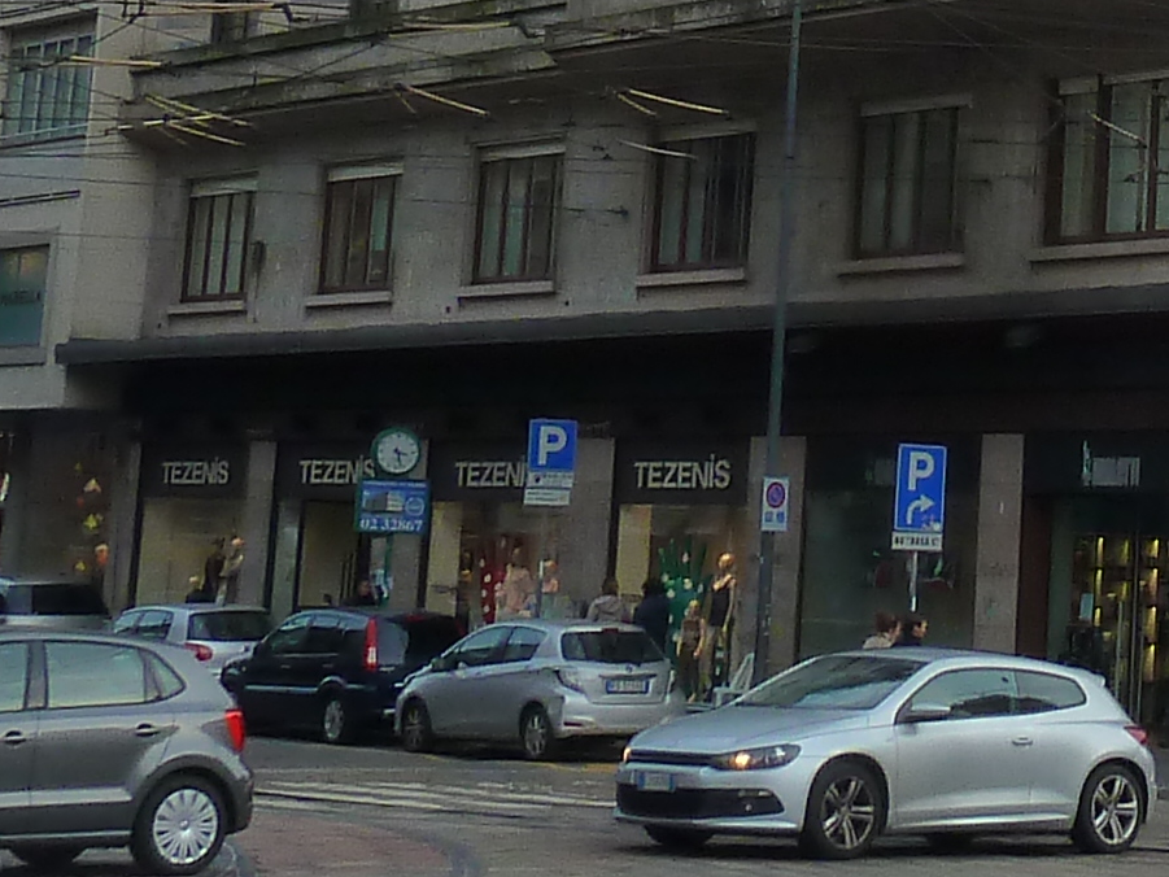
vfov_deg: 12.9
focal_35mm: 111
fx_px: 3749
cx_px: 1342
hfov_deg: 17.1
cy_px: -280
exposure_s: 1/100
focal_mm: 4.1
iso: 125
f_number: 4
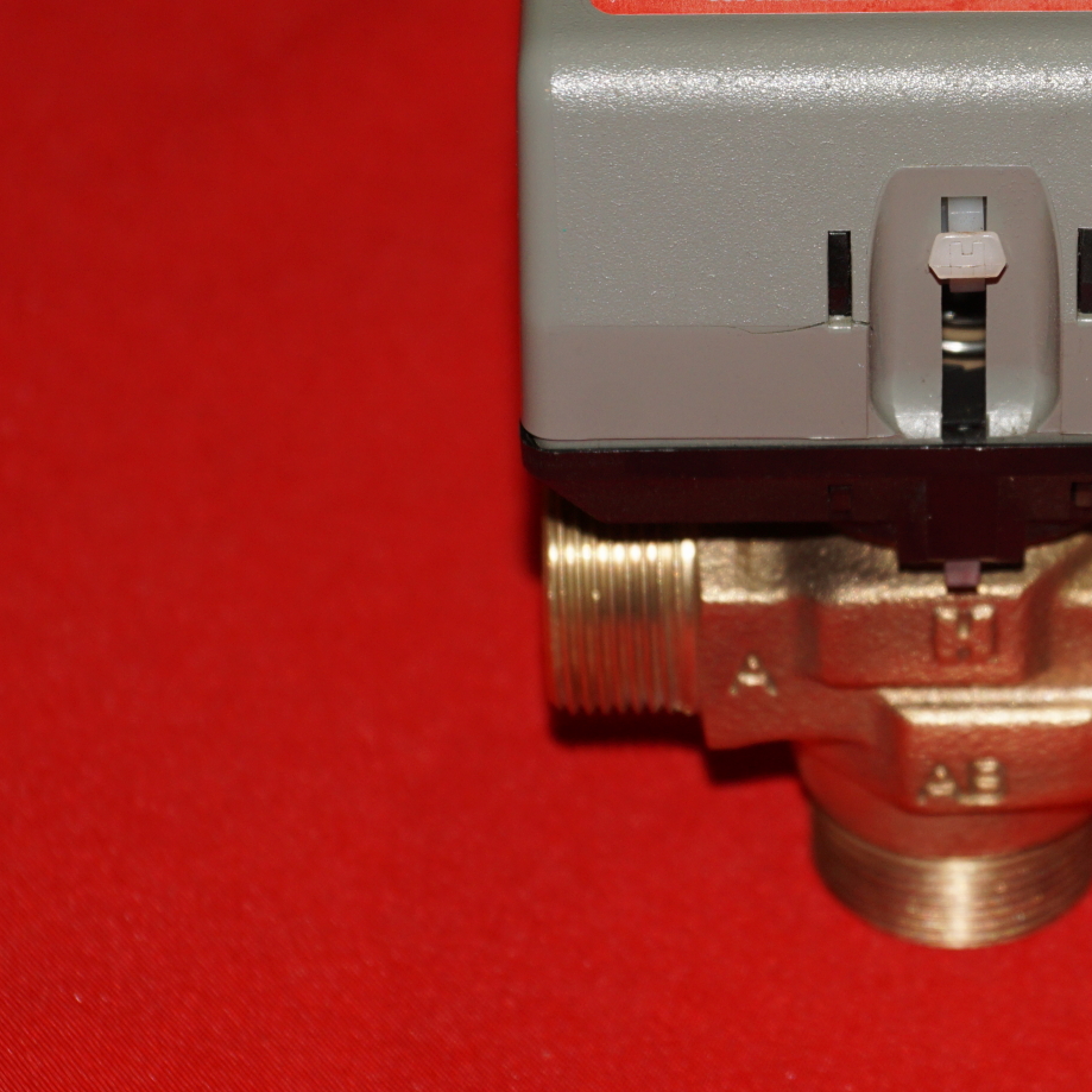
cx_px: 981
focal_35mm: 213
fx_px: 7602
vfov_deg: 8.2
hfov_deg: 8.2
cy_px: 362
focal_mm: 80
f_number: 5.6
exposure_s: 1/60
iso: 320
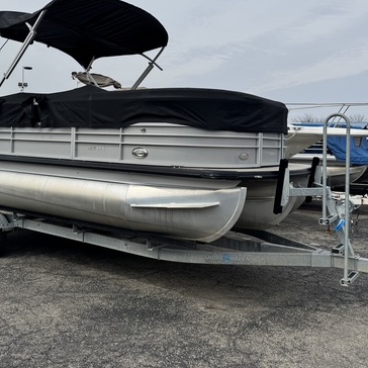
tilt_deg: -0.6
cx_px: 148
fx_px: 421
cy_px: 143
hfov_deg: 47.0
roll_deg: -1.3
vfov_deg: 46.9
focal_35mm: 35
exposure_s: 1/6410
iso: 80
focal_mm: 6.76
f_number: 1.78
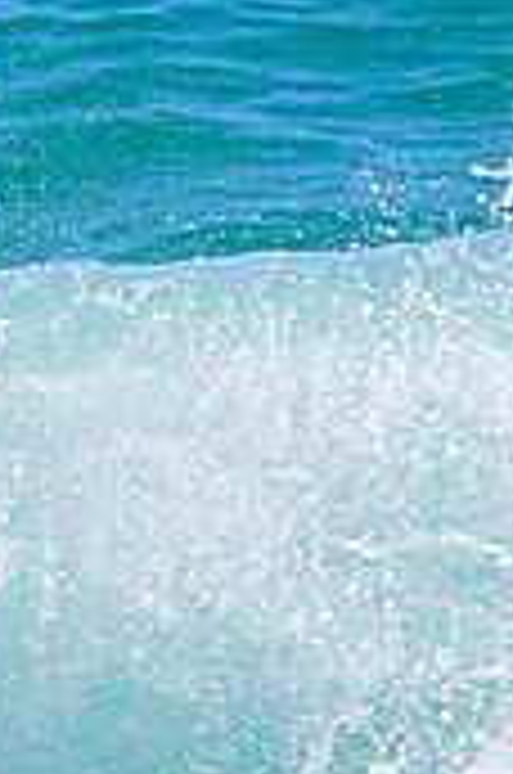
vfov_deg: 1.3
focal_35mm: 1621
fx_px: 34787
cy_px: 590
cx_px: -524
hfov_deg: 0.8
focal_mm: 400
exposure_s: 1/2000
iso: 1250
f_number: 11
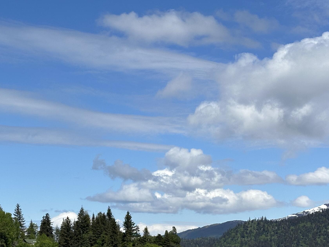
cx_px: 36
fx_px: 817
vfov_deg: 17.1
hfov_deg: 22.2
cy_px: 189
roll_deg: -0.6
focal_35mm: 86
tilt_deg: +6.0
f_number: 1.78
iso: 64
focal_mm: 6.86
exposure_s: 1/6623
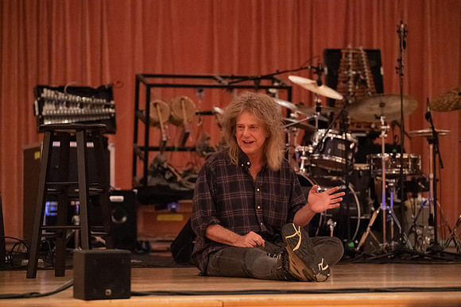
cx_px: 230
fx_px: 1639
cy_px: 154
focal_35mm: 128
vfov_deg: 10.7
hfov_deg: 16.0
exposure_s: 1/160
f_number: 4.5
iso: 20000
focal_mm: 128
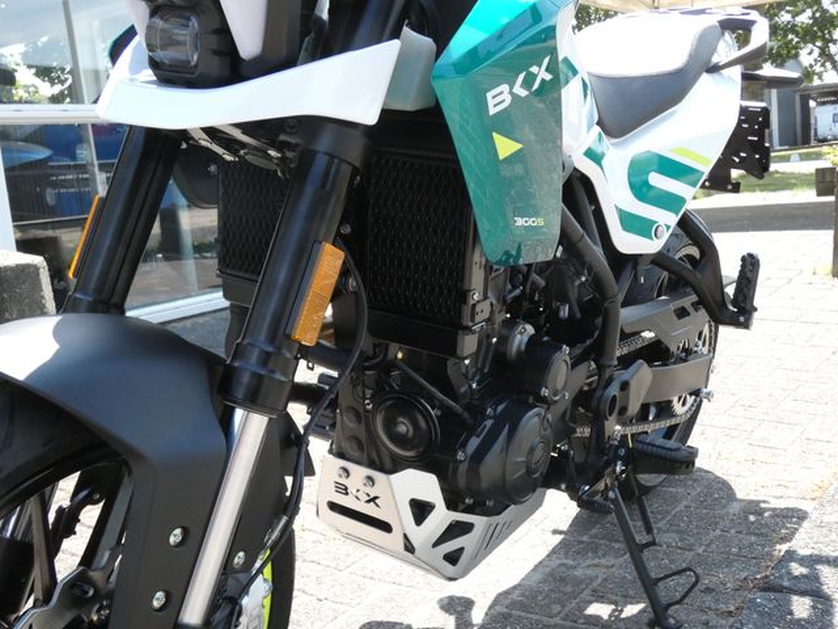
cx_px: 419
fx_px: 944
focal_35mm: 39
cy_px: 314
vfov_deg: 36.8
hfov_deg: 47.9
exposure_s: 1/1000
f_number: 4.5
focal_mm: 7.1
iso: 800
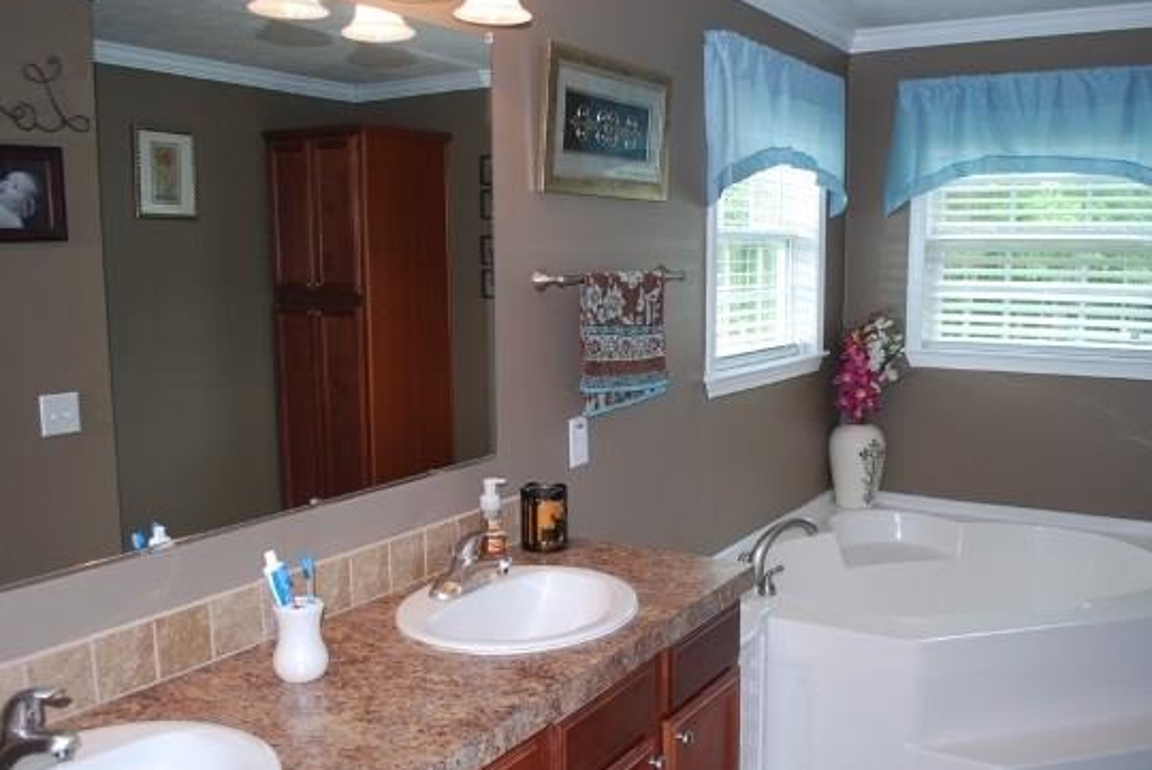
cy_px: 401
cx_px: 580
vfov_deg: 41.2
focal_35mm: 32
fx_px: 1025
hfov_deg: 58.7
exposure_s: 1/60
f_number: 3.5
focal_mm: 18
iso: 200
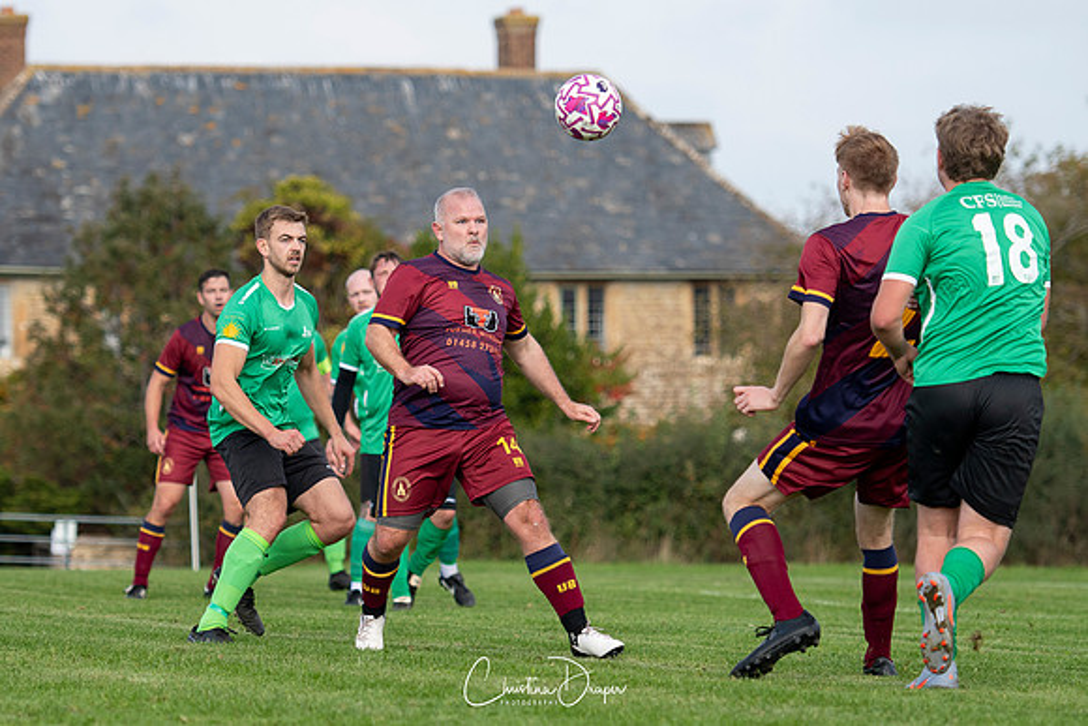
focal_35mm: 201
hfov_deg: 10.2
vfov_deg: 6.8
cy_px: 406
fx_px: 6077
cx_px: 479
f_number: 2.8
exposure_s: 1/2500
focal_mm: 116
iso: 320
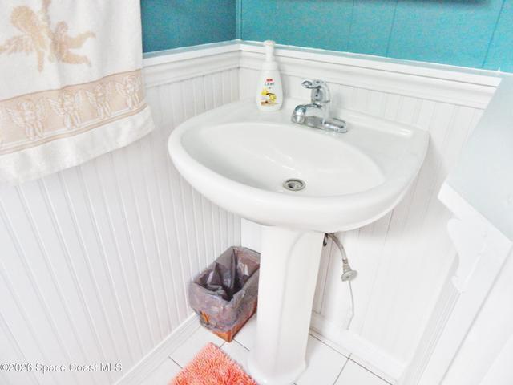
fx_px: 326
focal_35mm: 22
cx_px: 256
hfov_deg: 76.4
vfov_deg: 61.1
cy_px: 192
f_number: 3
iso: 360
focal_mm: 4
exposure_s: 1/30
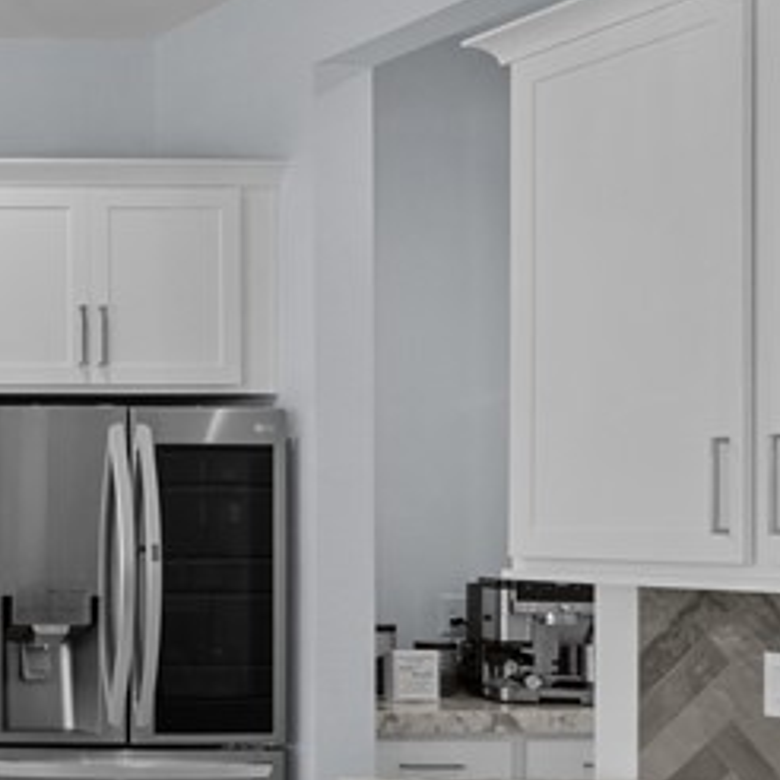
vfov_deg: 27.6
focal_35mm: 62
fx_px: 1577
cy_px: 520
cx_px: -720
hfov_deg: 19.0
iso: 400
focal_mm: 11
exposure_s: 1/6
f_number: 8
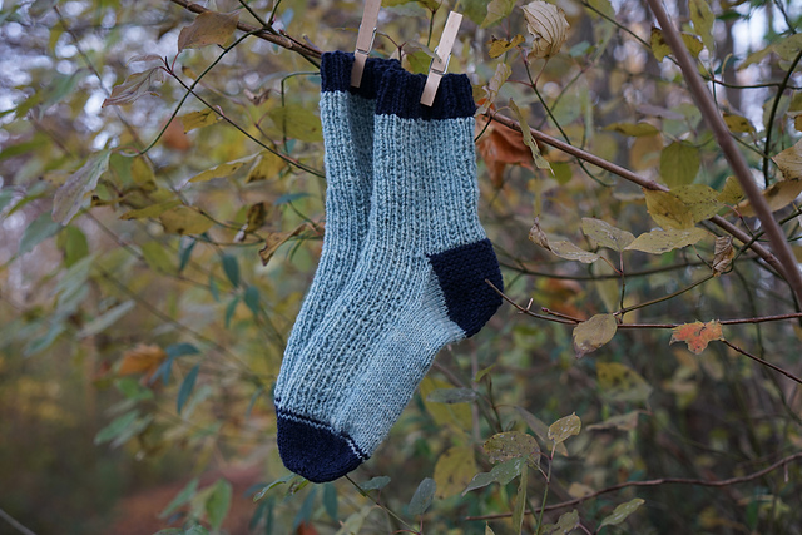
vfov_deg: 29.9
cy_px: 268
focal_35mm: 45
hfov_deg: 43.6
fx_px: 1003
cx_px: 401
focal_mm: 45
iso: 500
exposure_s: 1/160
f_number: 4
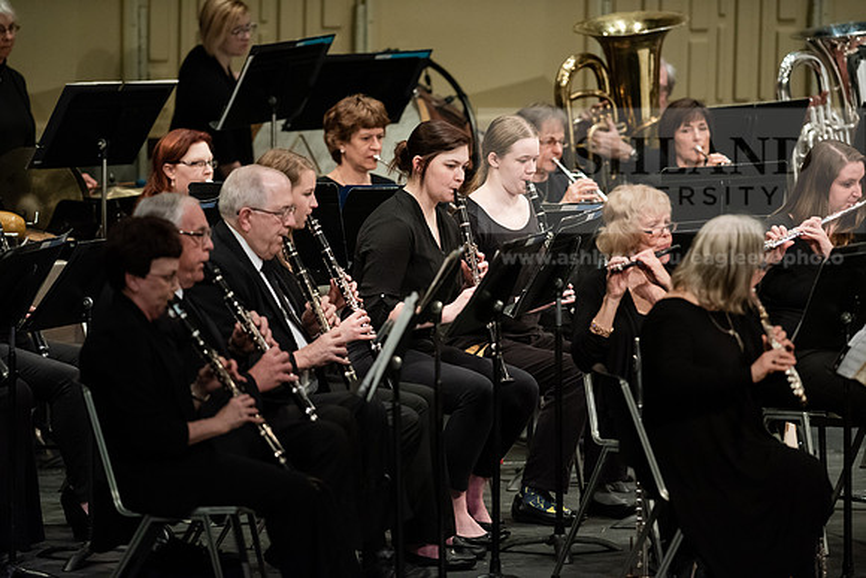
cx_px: 433
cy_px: 289
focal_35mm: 300
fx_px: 7218
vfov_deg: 4.6
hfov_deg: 6.9
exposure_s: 1/320
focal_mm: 300
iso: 4000
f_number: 3.5
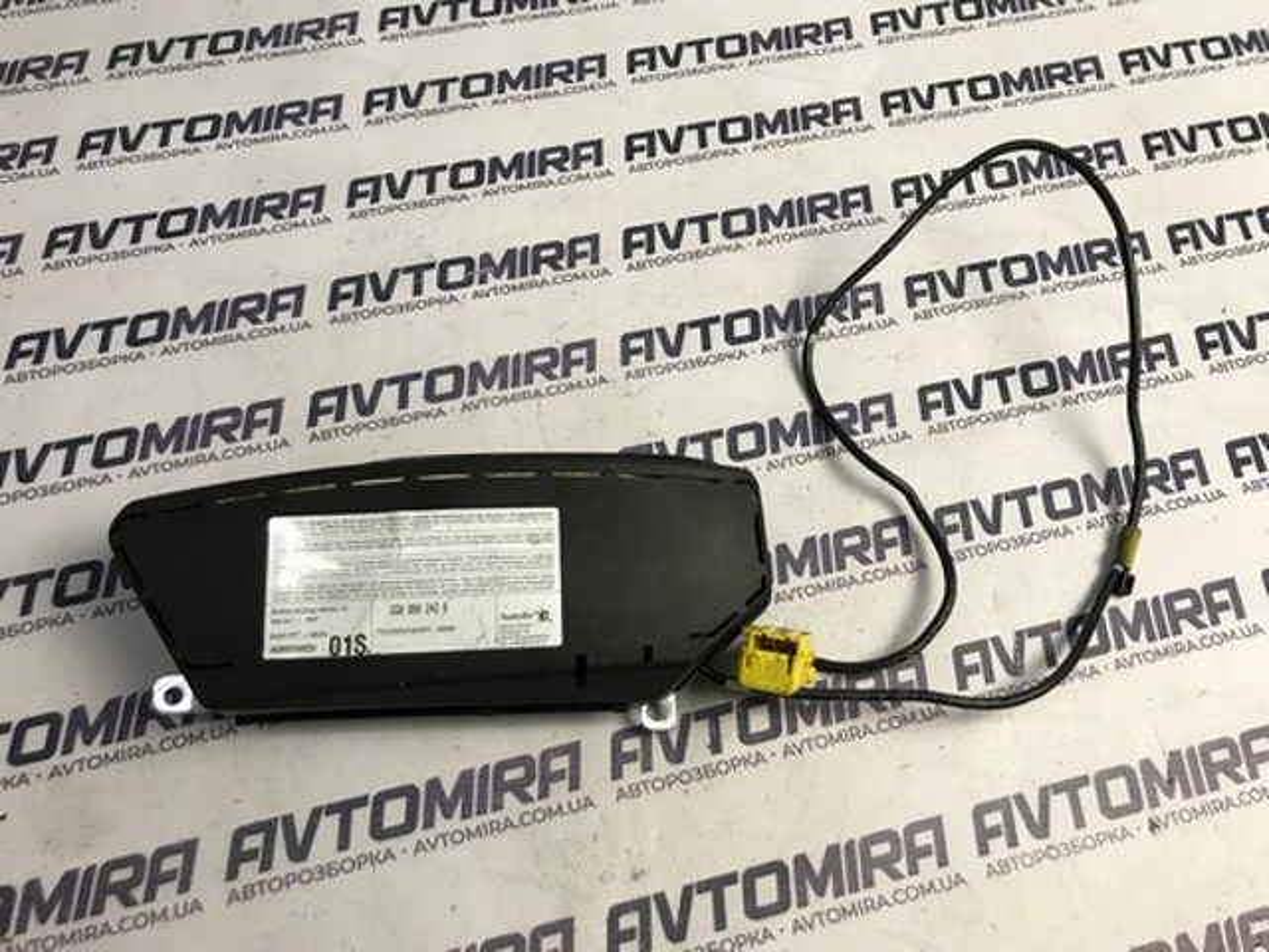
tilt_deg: -62.9
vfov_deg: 49.7
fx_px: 1026
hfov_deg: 63.4
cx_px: 634
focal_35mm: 28
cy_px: 476
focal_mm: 3.99
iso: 32
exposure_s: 1/33
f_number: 1.8
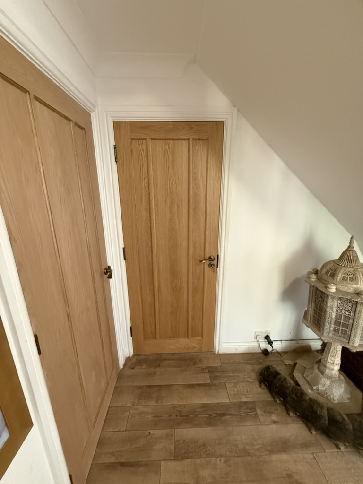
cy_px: 242
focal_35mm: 14
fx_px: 196
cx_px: 182
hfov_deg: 85.7
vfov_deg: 102.1
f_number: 2.2
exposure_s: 1/60
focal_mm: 2.22
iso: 800
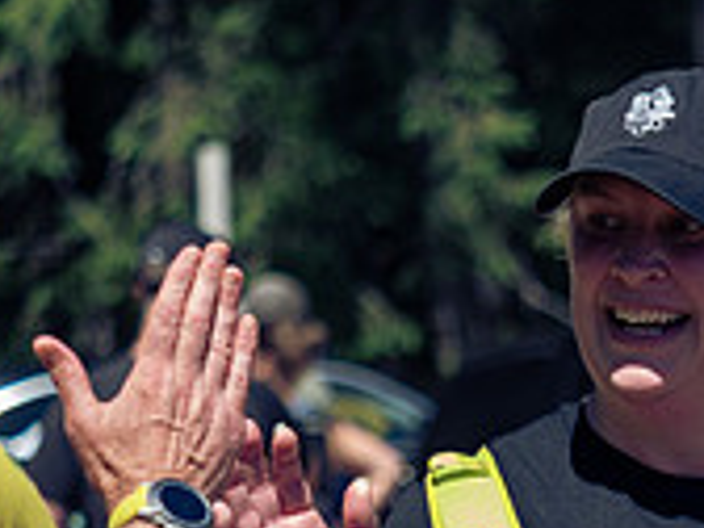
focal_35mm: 443
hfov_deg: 4.5
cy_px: 689
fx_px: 9009
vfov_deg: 3.3
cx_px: 918
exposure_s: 1/2000
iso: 125
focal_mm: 64
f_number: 2.8
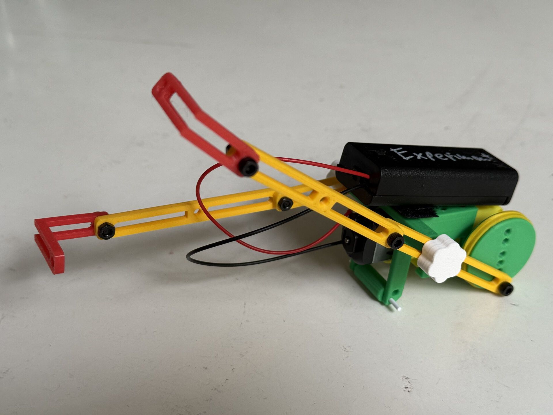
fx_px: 767
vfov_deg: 30.3
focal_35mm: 48
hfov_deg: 39.7
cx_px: 276
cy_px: 208
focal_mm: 6.76
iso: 100
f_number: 1.78
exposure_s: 1/60
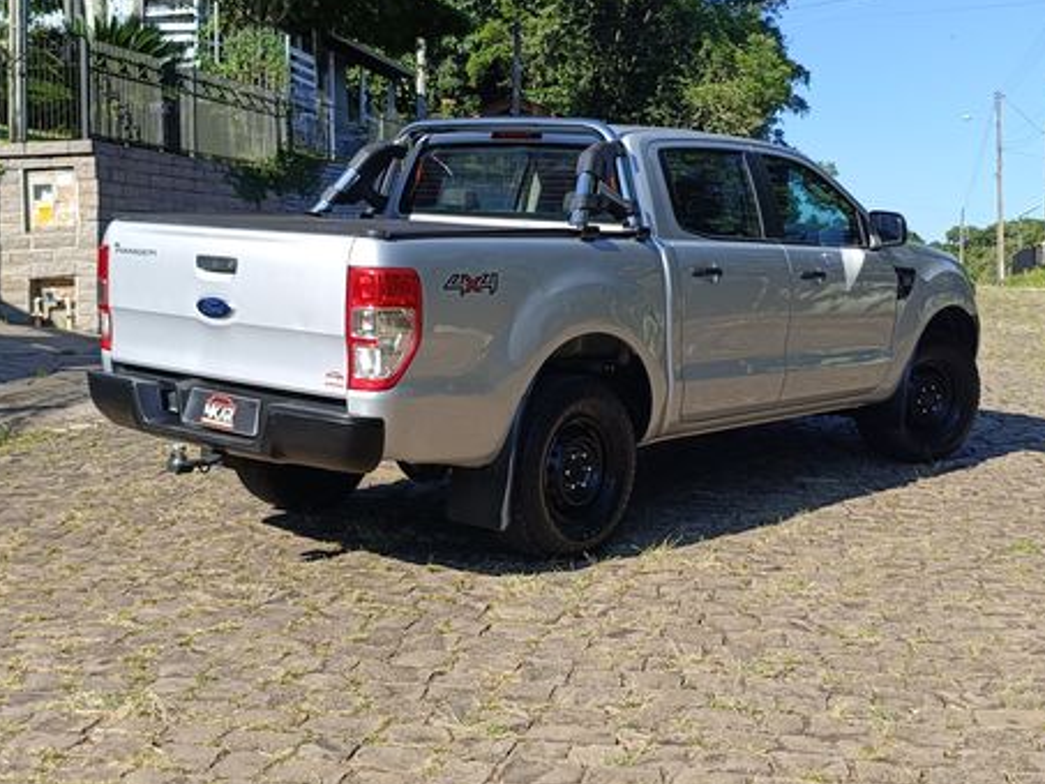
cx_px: 514
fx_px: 815
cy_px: 380
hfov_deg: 65.3
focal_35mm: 27
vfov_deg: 51.4
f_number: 1.5
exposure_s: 1/928
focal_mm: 4.94
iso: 58
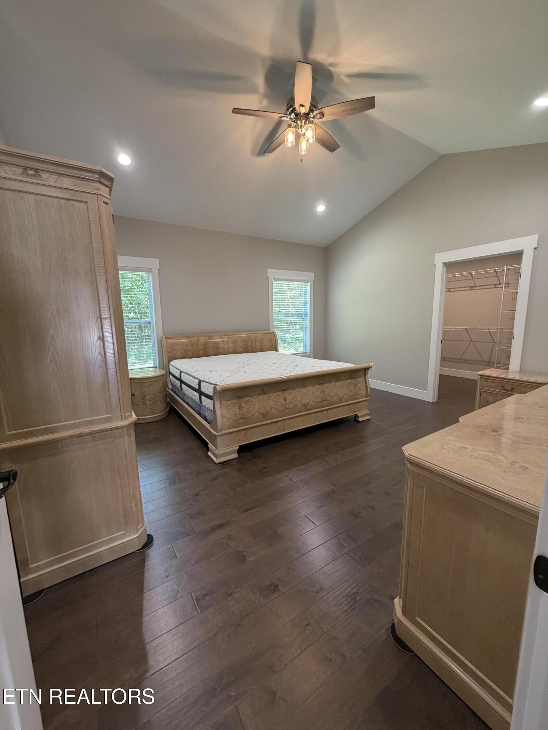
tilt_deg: -9.2
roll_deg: +0.7
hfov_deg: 85.7
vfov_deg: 102.1
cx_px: 274
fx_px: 296
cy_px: 365
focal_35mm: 14
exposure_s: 1/60
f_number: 2.2
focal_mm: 2.22
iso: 250
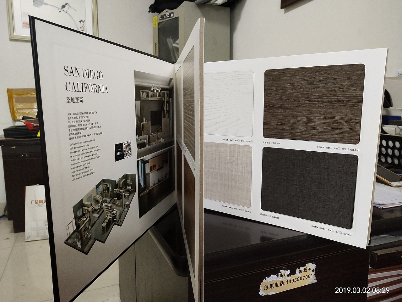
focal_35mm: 30
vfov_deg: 46.8
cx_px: 201
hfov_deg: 60.0
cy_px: 151
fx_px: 348
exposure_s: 1/33.3
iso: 446
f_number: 1.8
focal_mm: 3.95
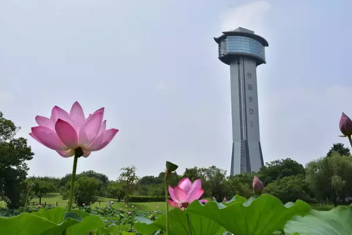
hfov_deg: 49.6
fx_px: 381
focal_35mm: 39
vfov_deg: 34.2
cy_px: 118
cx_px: 176
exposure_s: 1/500
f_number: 13
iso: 160
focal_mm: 26
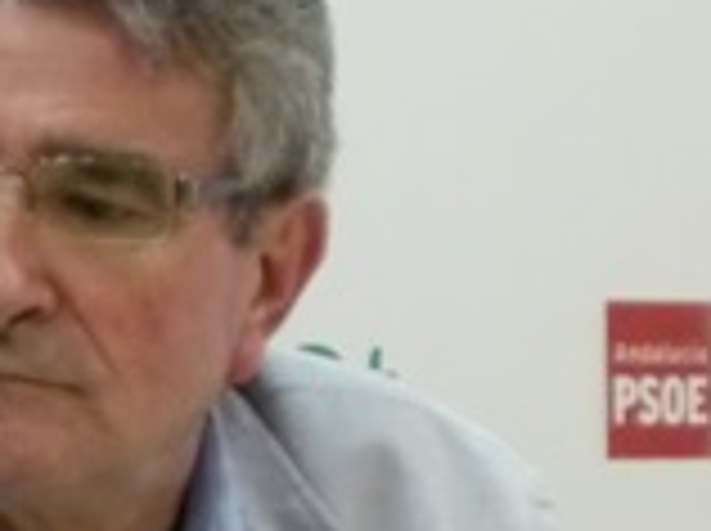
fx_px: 4778
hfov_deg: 8.2
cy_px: 747
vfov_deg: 6.3
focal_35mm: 233
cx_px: -554
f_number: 3.6
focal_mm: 8.44
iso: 320
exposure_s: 1/60
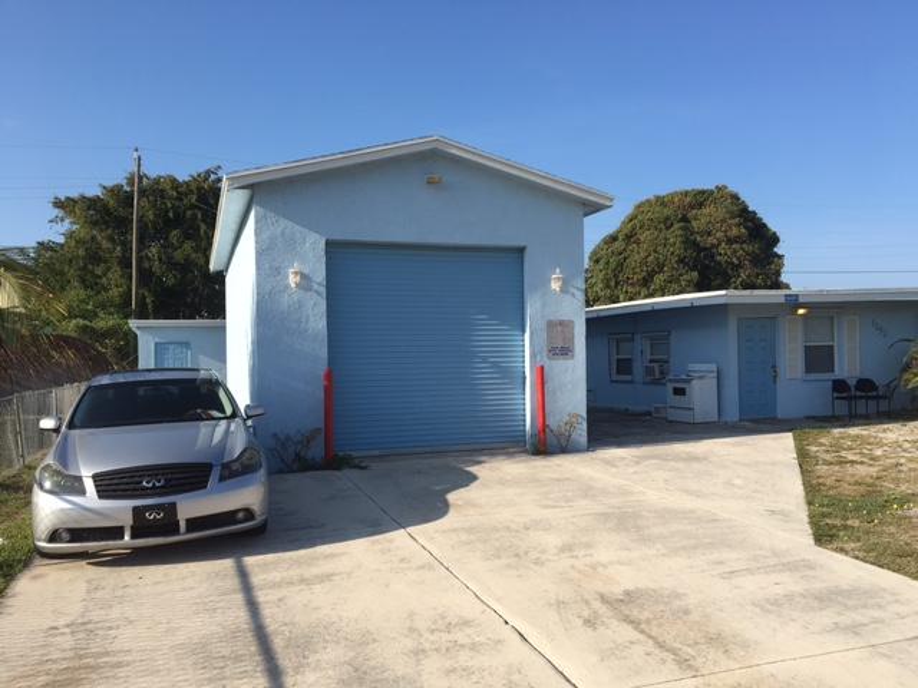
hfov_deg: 61.7
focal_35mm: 29
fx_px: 769
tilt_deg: -2.3
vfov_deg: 48.2
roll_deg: +1.9
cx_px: 459
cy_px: 344
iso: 25
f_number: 2.2
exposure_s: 1/1326
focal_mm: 4.15
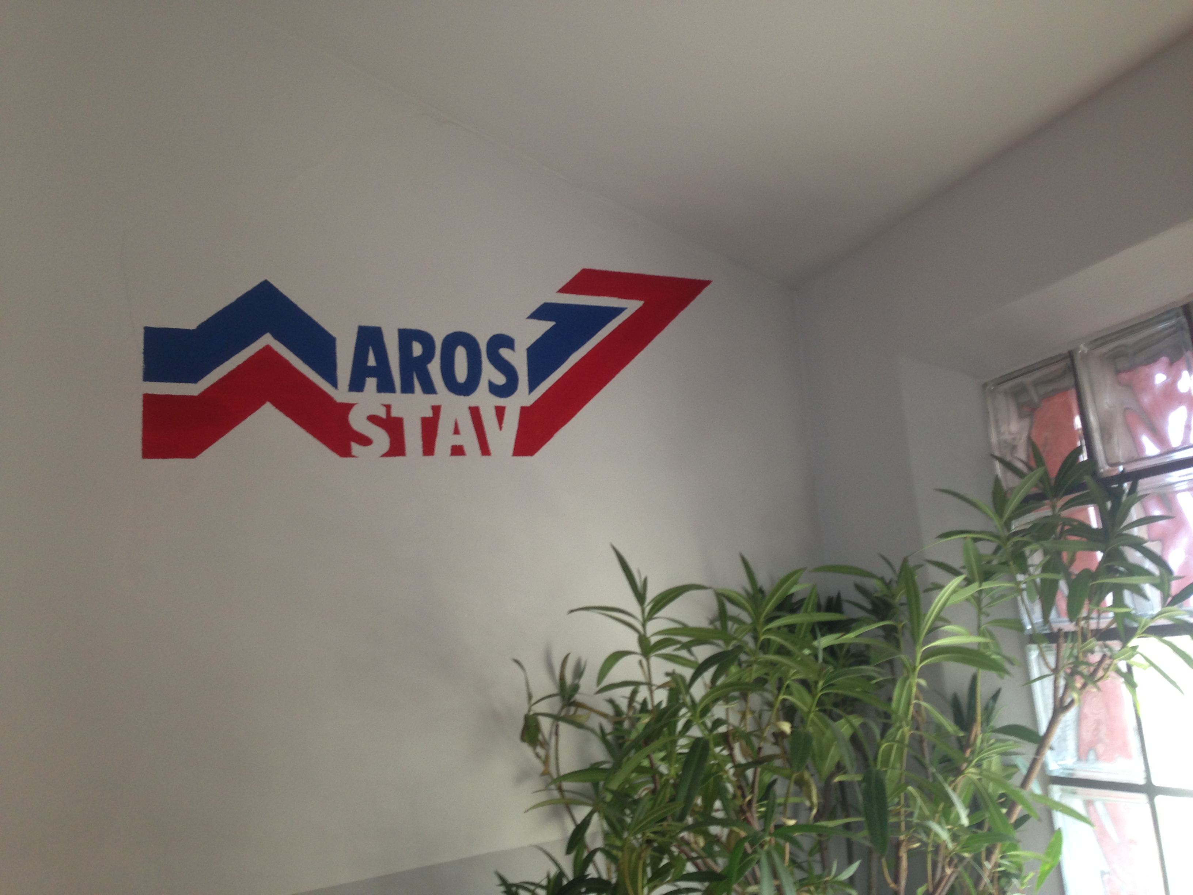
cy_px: 448
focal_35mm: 33
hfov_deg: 55.4
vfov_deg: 42.9
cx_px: 596
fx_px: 1137
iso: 64
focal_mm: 4.13
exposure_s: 1/20
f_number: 2.4
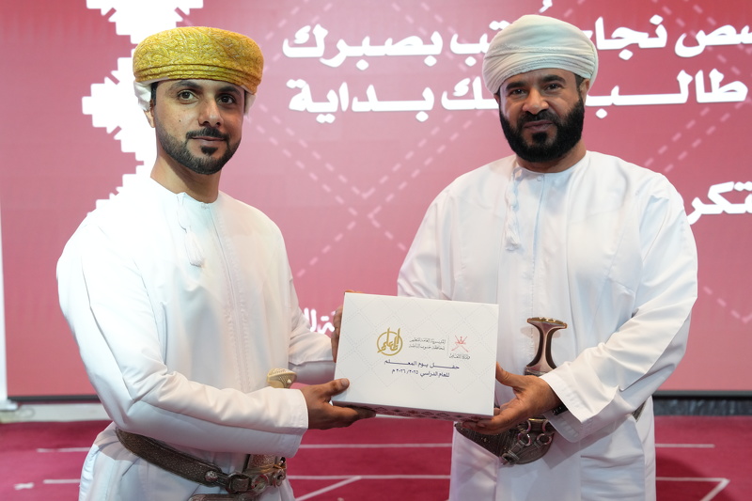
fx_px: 1044
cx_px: 376
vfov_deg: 27.0
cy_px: 250
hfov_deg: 39.6
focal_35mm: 50
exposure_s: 1/125
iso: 2500
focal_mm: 50
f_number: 5.6
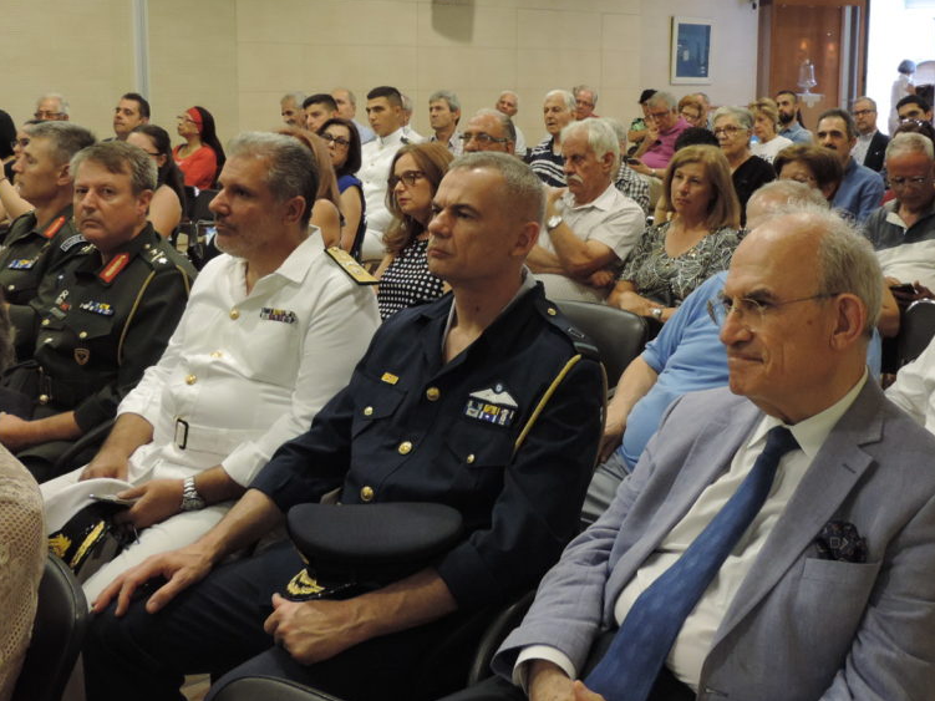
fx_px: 1215
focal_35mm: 45
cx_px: 548
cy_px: 245
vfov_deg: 32.0
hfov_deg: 41.9
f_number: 3.2
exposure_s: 1/30
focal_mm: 5.8
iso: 400
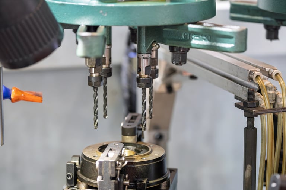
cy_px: 95
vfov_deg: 12.2
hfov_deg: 18.3
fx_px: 889
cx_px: 143
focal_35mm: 112
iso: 4000
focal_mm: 112
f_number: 4
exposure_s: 1/250
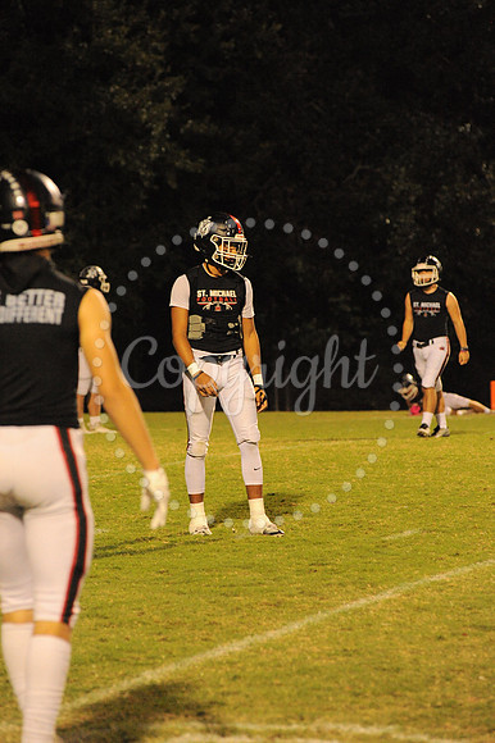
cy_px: 372
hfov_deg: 8.1
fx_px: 3510
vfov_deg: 12.1
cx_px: 248
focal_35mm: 170
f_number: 5.6
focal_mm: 170
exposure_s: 1/200
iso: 6400
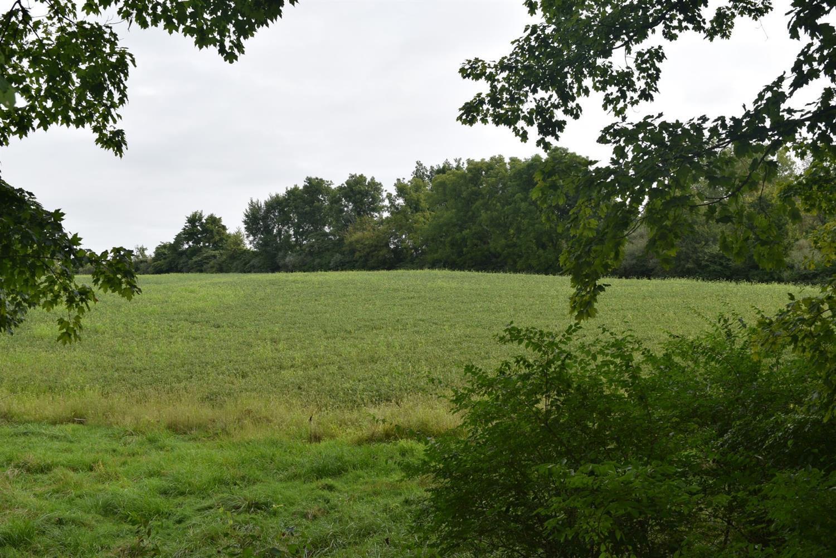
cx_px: 418
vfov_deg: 33.0
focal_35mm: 40
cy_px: 279
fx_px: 941
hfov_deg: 47.9
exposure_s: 1/200
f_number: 9
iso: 100
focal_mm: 27
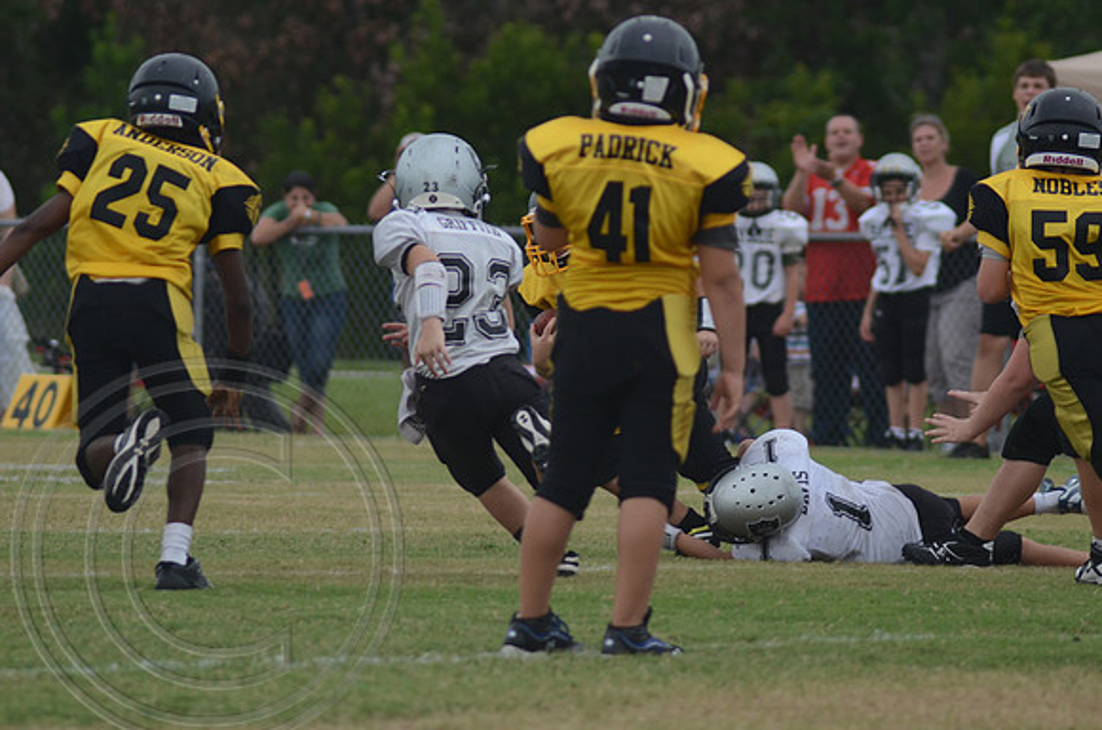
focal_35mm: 435
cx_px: 551
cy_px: 365
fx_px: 13287
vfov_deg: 3.1
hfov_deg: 4.7
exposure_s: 1/800
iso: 400
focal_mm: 290
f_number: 5.6
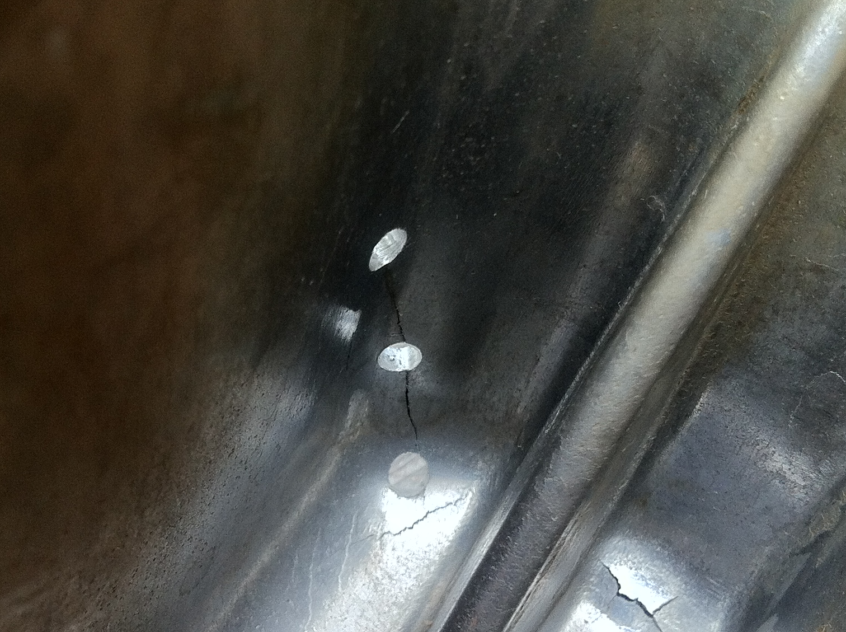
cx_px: 328
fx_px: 1464
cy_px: 389
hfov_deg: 32.1
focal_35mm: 60
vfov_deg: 24.3
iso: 100
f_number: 2.8
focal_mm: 3.85
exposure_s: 1/120
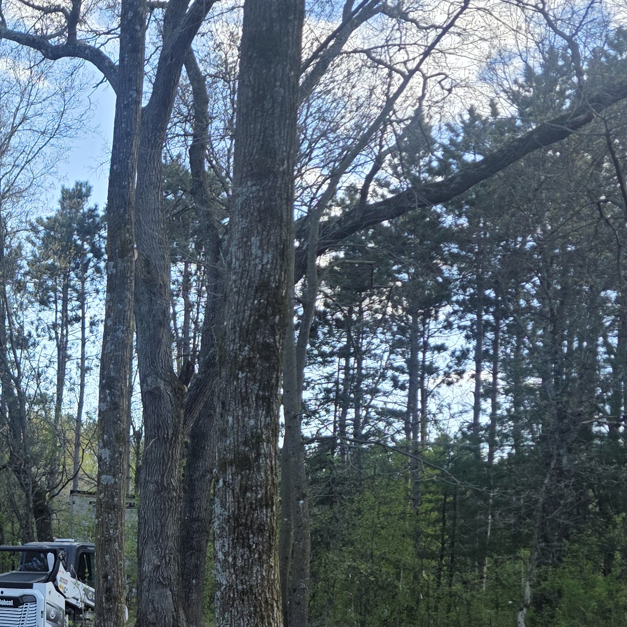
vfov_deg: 26.4
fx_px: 1291
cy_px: 568
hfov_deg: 23.8
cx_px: -204
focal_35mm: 63
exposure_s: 1/1399
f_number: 1.7
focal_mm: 6.3
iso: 80
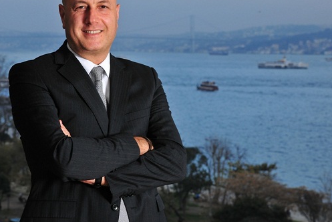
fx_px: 1024
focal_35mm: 111
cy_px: 94
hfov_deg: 18.4
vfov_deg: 12.4
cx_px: 146
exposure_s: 1/160
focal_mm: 92
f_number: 11
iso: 800
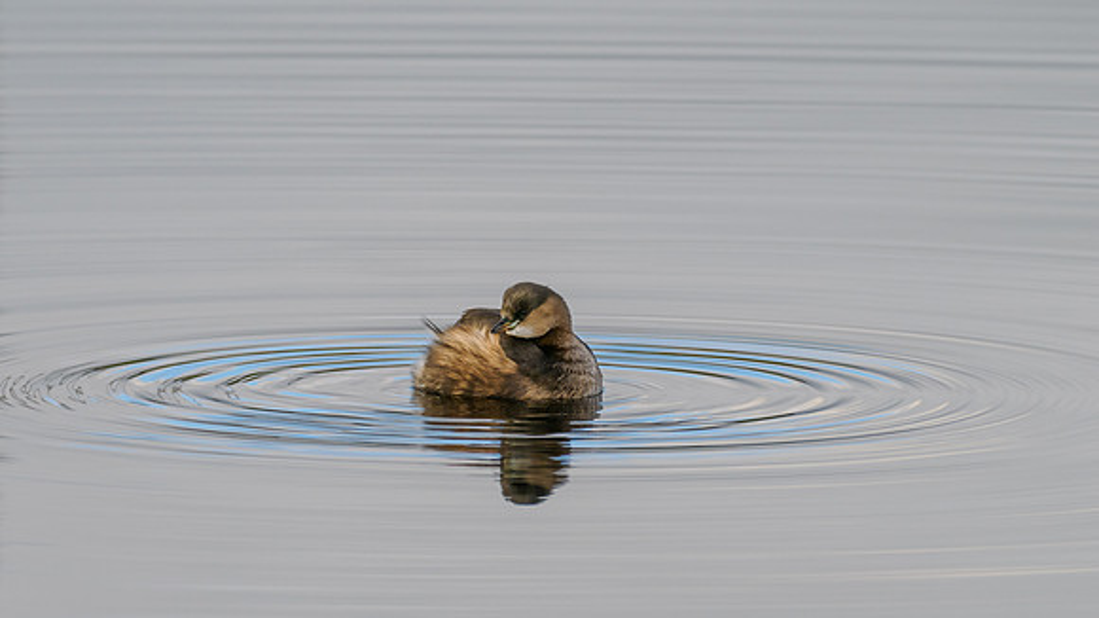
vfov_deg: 1.2
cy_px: 426
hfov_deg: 2.1
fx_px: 30694
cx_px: 467
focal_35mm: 1053
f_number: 5.6
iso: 500
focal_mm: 420
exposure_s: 1/500
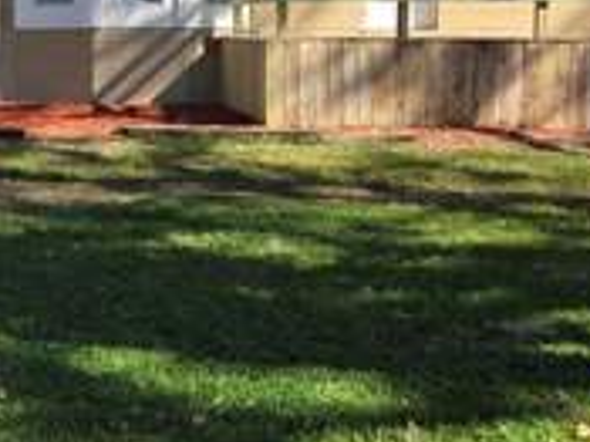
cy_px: 84
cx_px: 47
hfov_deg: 29.4
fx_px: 1073
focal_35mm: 63
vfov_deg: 22.9
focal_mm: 5.4
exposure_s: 1/1663
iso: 80
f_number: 1.8
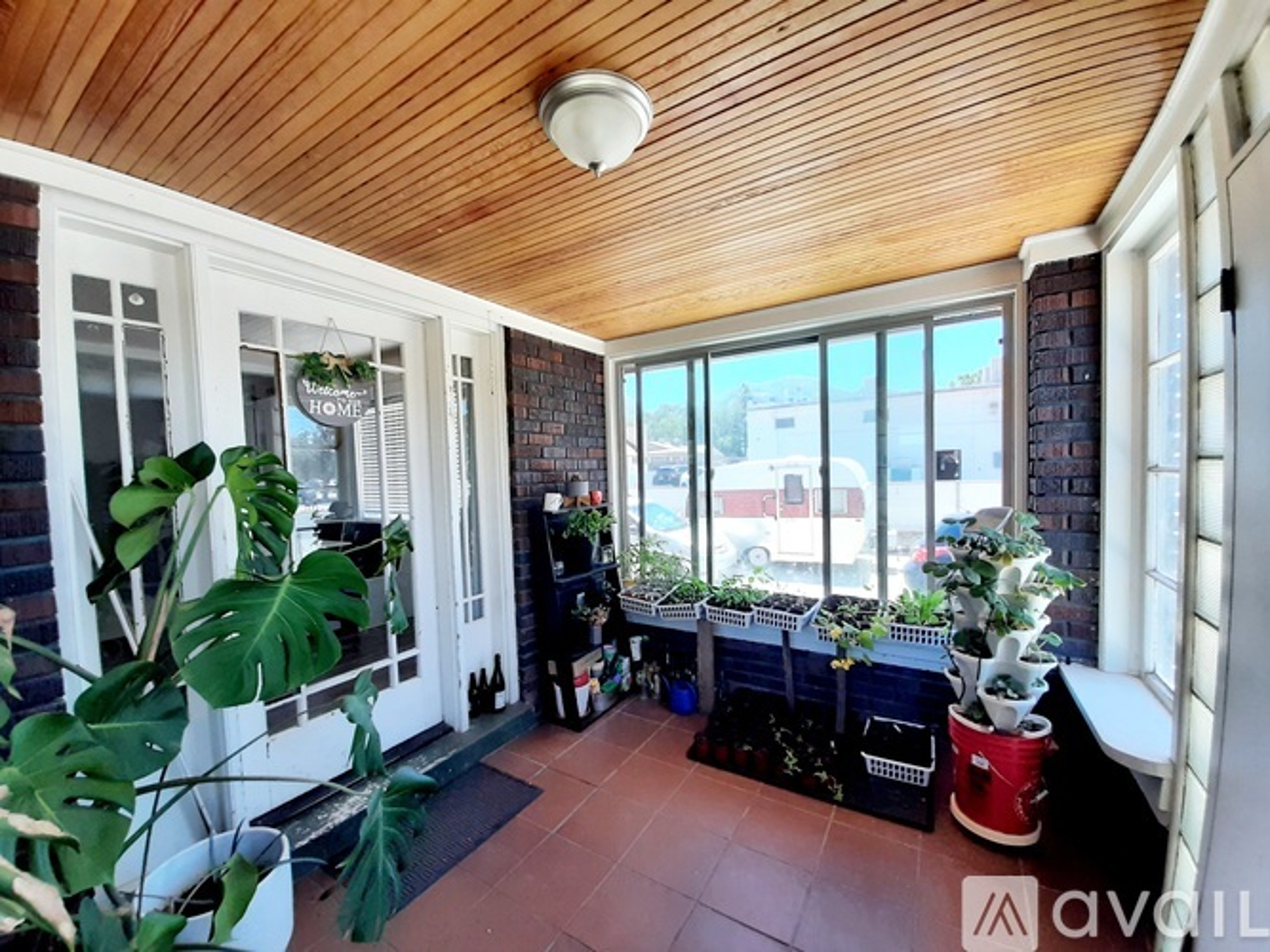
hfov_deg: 106.2
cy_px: 476
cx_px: 635
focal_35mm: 13
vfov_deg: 89.9
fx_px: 477
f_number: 2.2
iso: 40
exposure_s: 1/145
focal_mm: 1.42
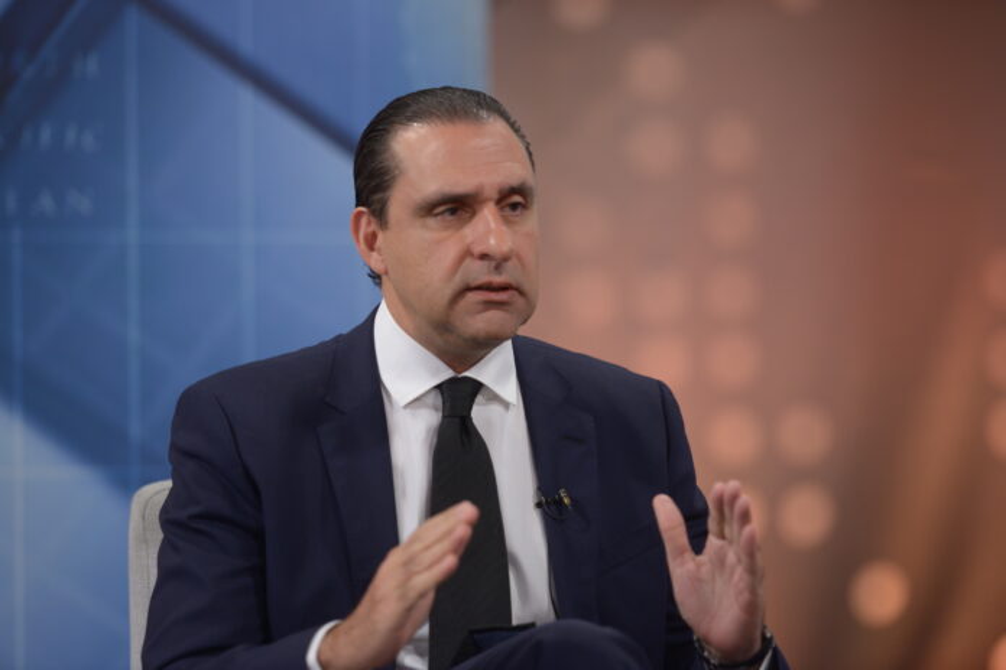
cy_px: 335
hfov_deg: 10.8
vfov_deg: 7.2
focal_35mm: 190
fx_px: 5309
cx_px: 503
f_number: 2.8
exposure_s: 1/160
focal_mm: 190
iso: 1000
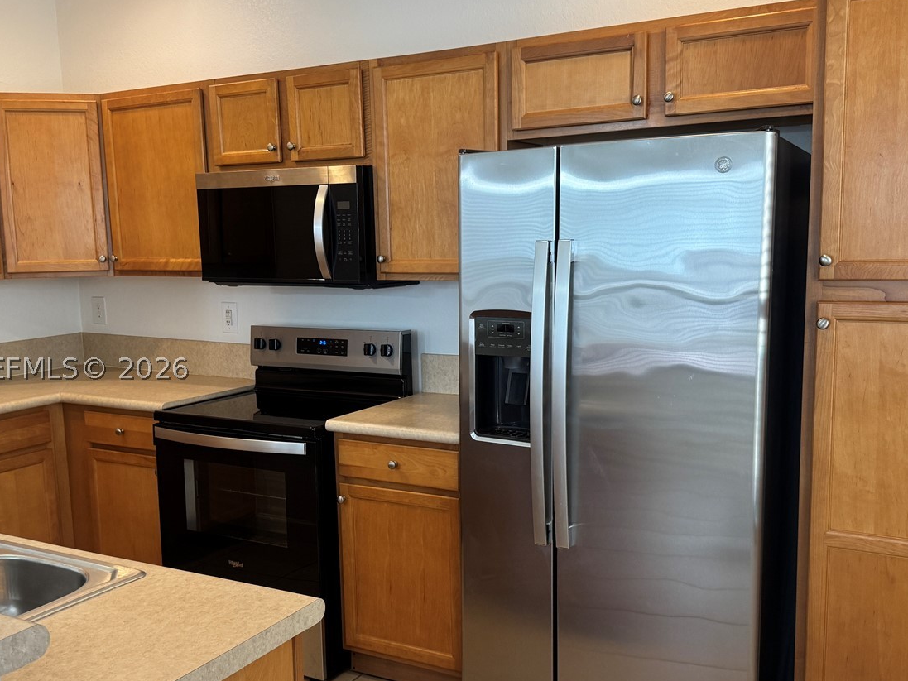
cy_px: 368
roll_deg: +1.1
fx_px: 918
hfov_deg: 52.6
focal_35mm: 35
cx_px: 442
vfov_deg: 40.7
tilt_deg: -9.6
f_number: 1.78
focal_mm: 6.76
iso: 200
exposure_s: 1/120
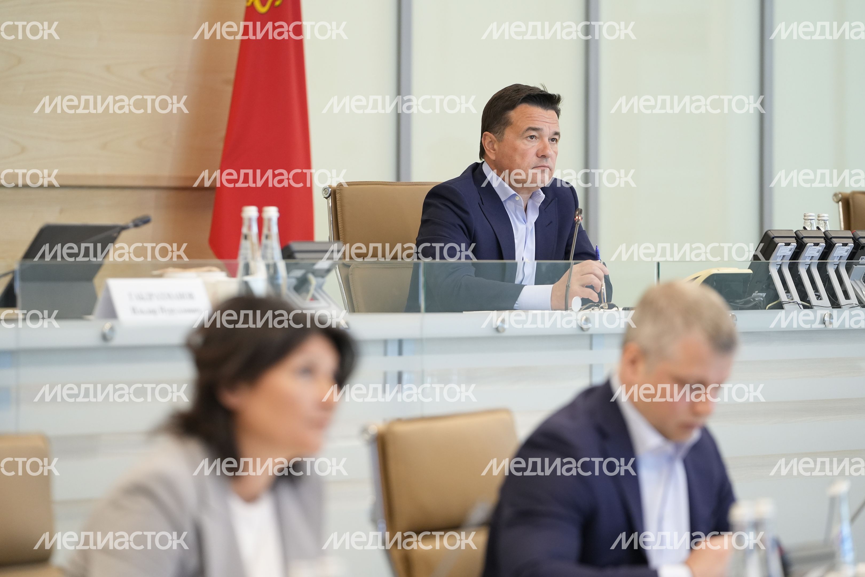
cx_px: 432
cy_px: 288
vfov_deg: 7.5
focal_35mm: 184
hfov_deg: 11.2
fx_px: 4421
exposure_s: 1/160
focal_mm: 184
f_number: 3.5
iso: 2500
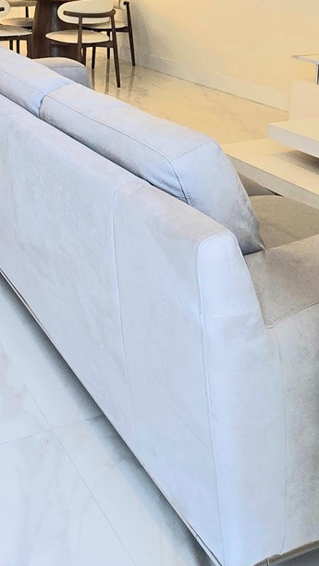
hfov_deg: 28.7
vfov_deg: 46.3
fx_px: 555
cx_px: -42
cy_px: 15
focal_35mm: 37
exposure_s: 1/60.2
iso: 100
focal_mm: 2.2
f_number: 2.2
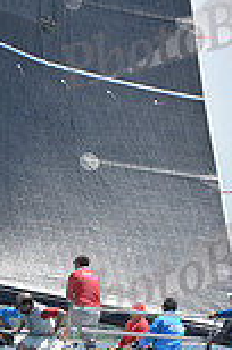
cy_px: 181
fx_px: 4583
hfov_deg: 2.9
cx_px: -55
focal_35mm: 472
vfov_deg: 4.4
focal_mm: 125
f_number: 6.3
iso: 250
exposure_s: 1/1250
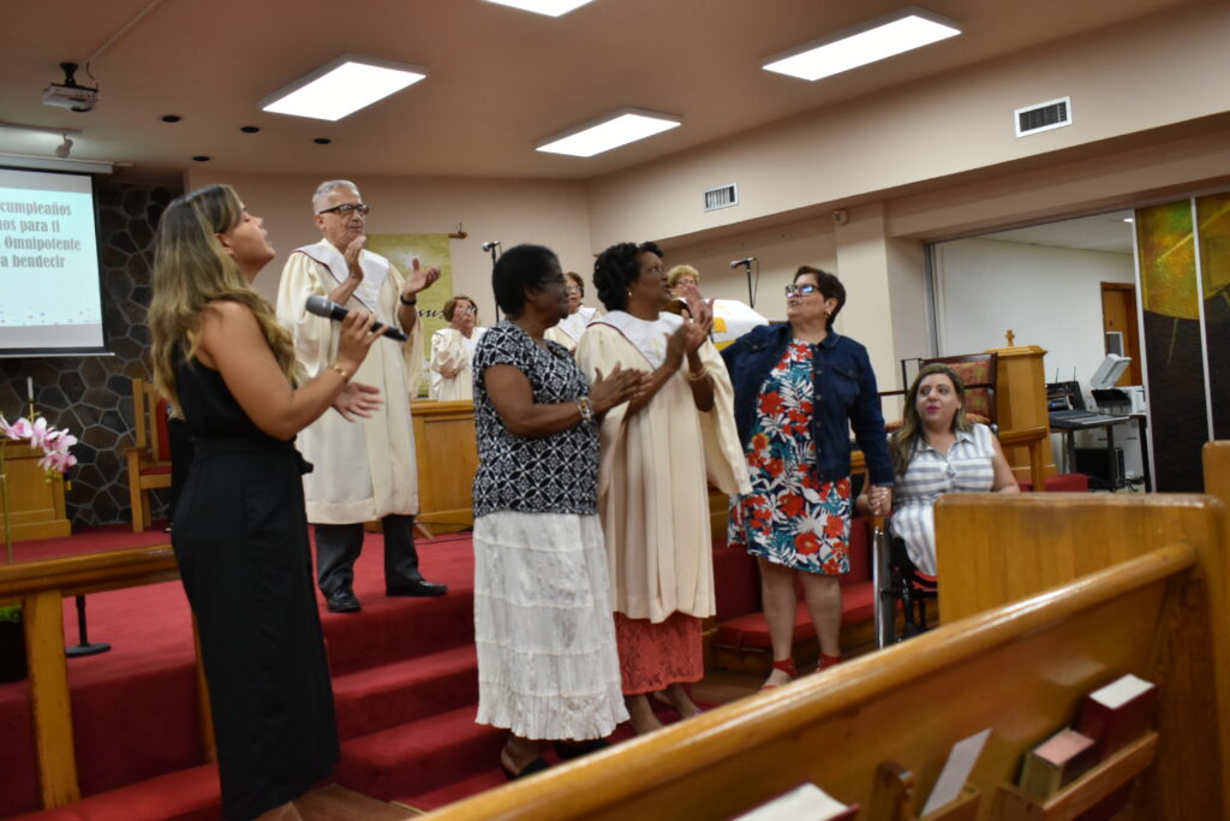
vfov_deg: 40.0
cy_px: 410
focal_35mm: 33
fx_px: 1128
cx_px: 615
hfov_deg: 57.2
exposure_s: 1/125
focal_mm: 22
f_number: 5.6
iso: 800
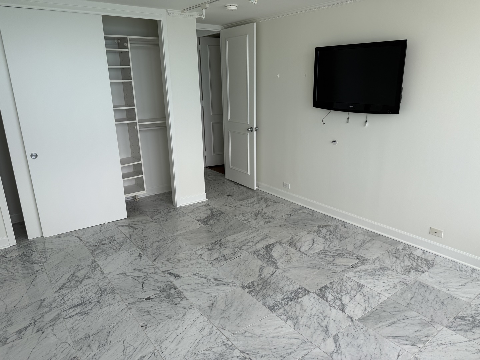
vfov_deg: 56.8
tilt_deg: -16.6
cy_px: 180
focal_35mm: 24
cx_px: 240
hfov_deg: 71.6
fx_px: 333
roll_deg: +1.7
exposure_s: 1/567
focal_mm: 6.76
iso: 80
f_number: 1.78
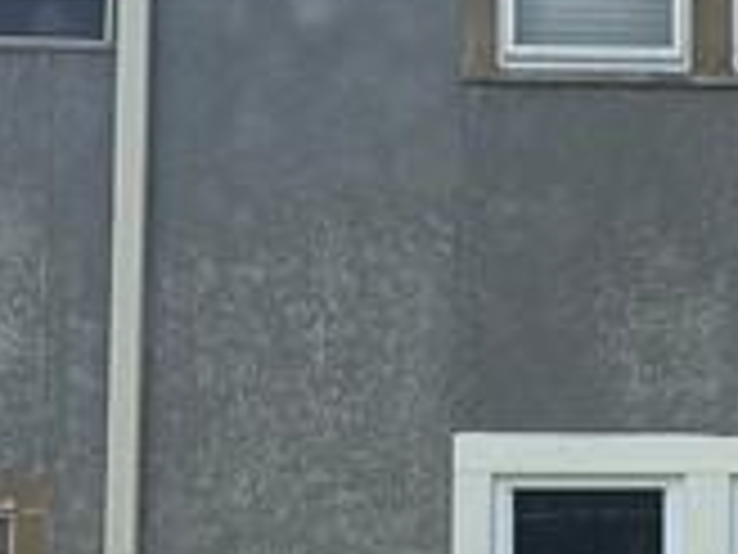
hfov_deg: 12.7
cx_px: 990
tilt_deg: +5.2
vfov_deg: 9.8
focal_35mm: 150
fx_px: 3198
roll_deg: +0.0
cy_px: 653
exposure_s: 1/3021
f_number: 1.78
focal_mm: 6.76
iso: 80
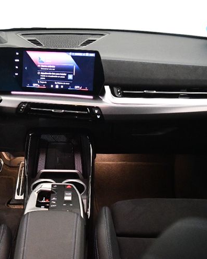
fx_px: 314
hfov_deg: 36.0
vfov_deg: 44.8
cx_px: 66
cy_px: 134
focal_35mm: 41
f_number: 3.5
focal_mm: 18
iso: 9000
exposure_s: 1/60
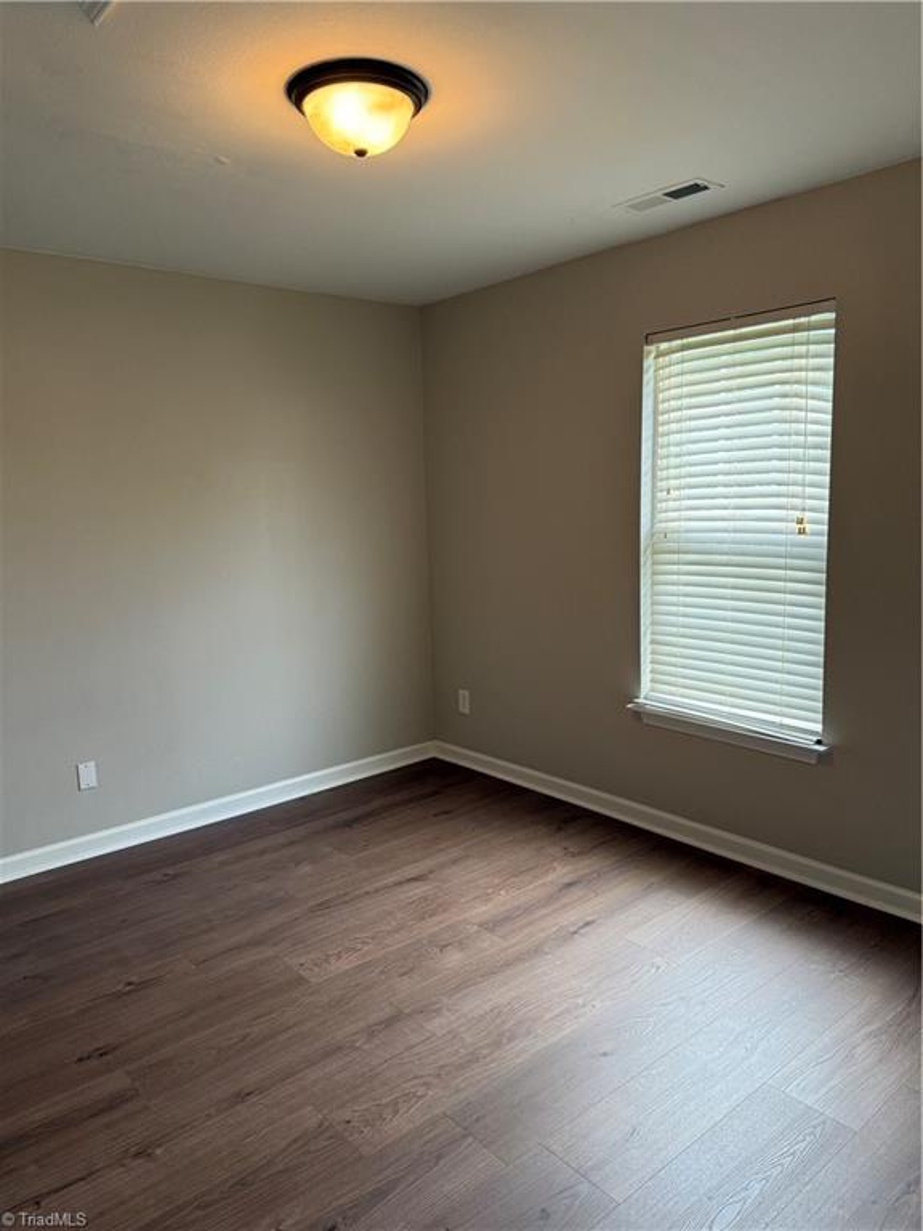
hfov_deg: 56.8
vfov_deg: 71.6
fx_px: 853
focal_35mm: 24
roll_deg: +0.3
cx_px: 462
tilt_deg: -7.8
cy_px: 616
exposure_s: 1/60
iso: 125
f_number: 1.78
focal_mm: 6.76
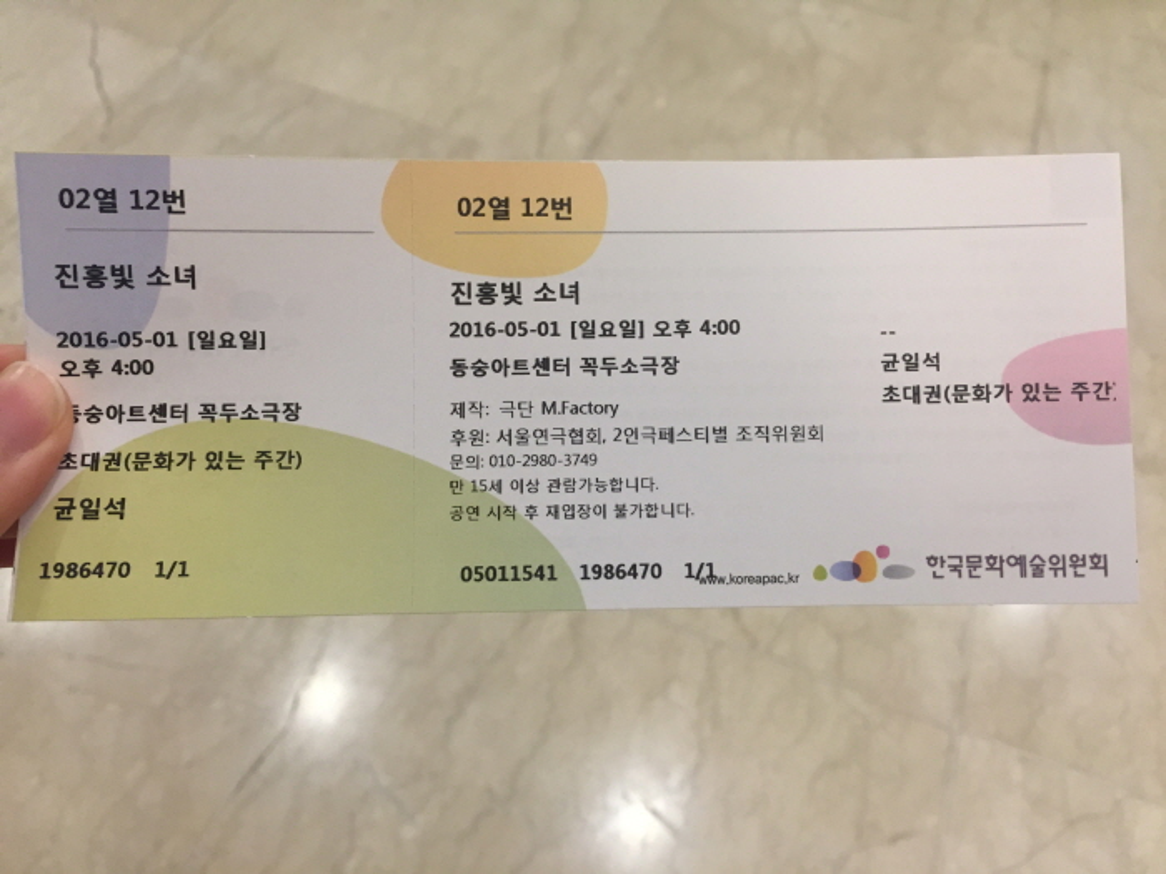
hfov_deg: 61.7
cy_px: 437
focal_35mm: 29
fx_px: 977
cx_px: 583
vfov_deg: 48.2
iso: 50
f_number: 2.2
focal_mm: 4.15
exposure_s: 1/30
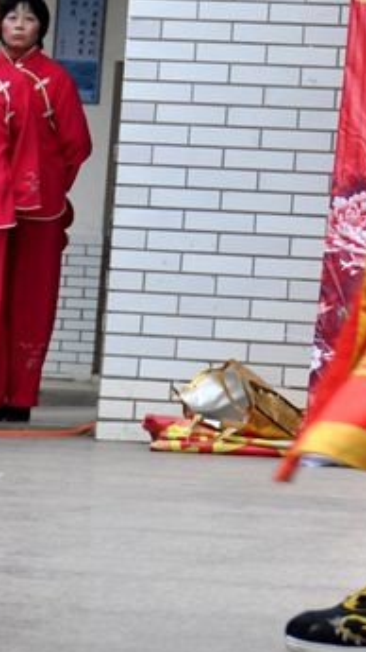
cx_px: 445
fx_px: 3400
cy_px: -56
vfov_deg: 10.8
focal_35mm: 197
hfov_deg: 6.1
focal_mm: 48
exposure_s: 1/200
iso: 200
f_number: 7.1
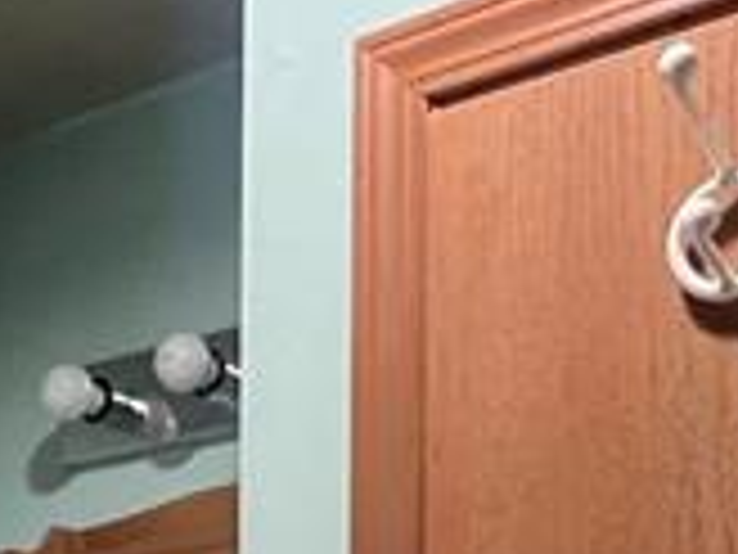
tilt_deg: -3.3
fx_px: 1727
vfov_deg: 15.3
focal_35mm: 81
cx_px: 50
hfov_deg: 23.4
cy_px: 1049
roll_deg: -0.5
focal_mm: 1.57
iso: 500
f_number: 1.8
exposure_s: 1/60
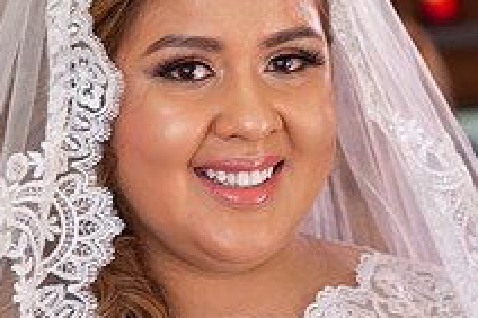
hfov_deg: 12.1
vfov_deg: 8.1
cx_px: 370
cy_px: 144
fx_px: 2255
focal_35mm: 170
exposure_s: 1/60
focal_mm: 62
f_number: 3.2
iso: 400
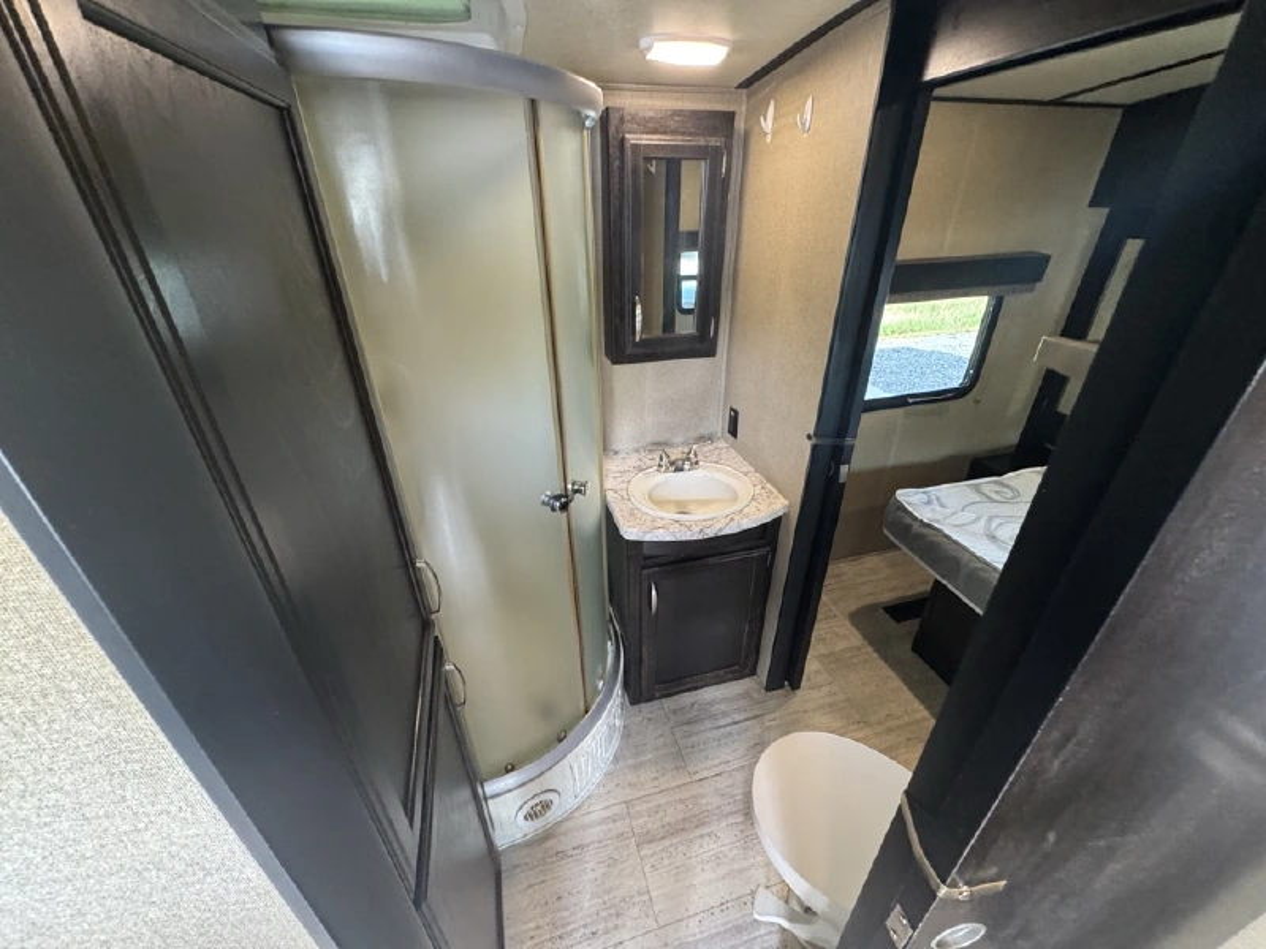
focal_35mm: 14
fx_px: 512
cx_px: 633
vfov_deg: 85.7
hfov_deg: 102.1
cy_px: 474
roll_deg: -1.2
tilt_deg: -29.1
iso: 400
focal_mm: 2.22
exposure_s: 1/60
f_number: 2.2
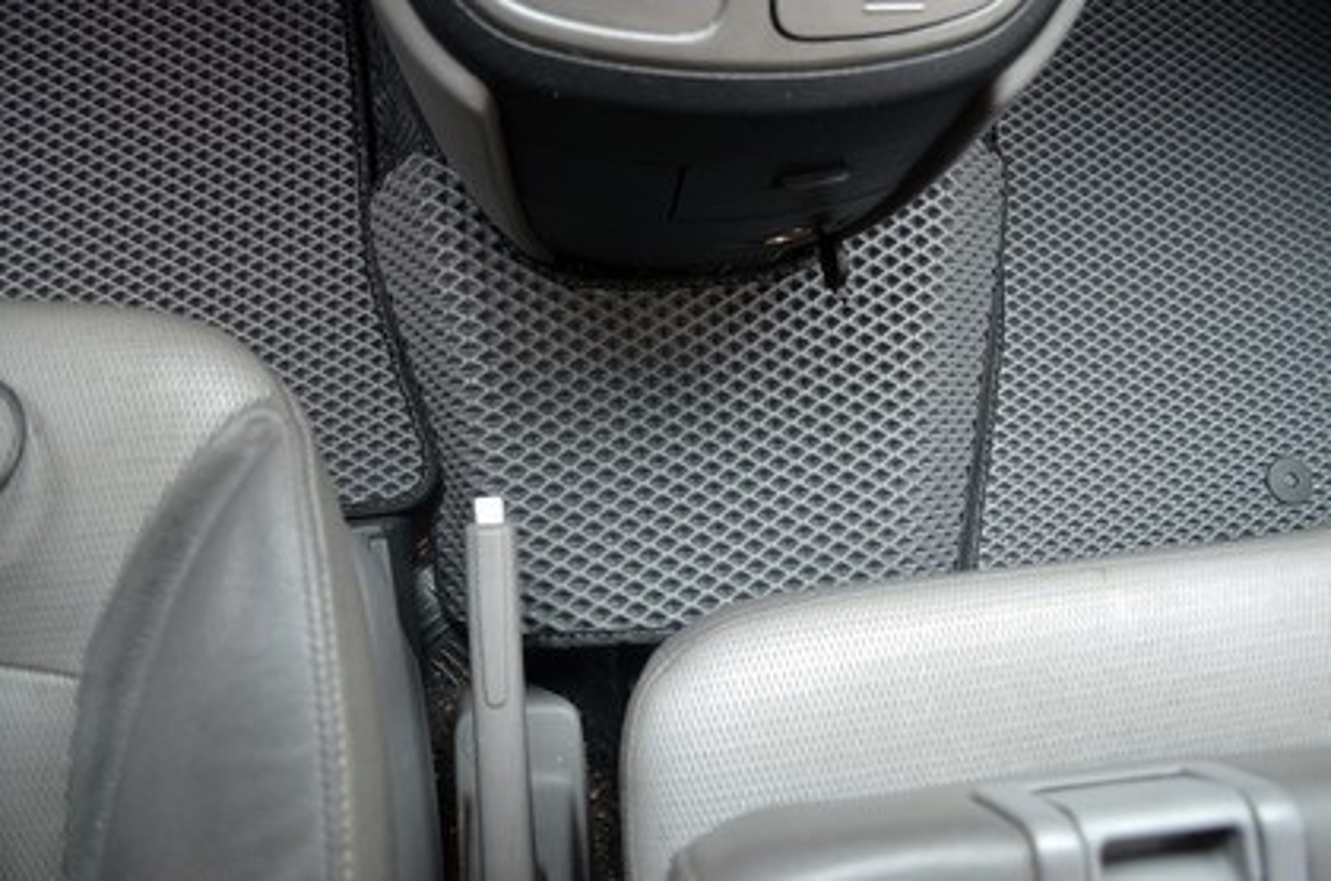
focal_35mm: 27
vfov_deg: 47.7
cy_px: 440
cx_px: 666
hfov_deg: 67.5
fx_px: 996
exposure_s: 1/60
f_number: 3.5
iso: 800
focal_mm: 18
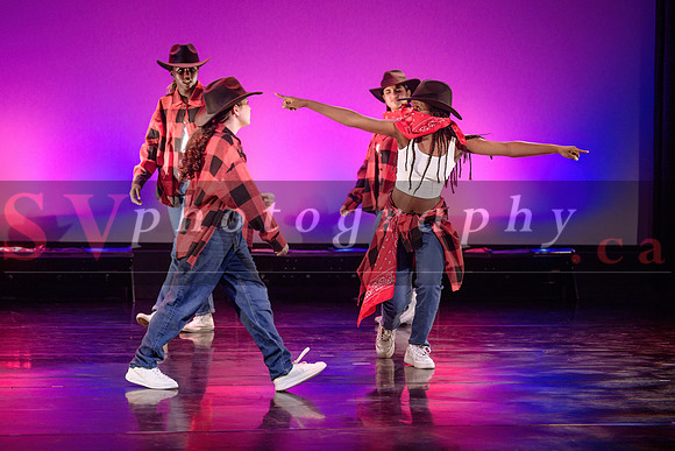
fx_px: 2866
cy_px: 166
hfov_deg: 13.4
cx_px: 338
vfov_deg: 9.0
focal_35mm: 153
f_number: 2.8
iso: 1600
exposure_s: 1/250
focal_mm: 120
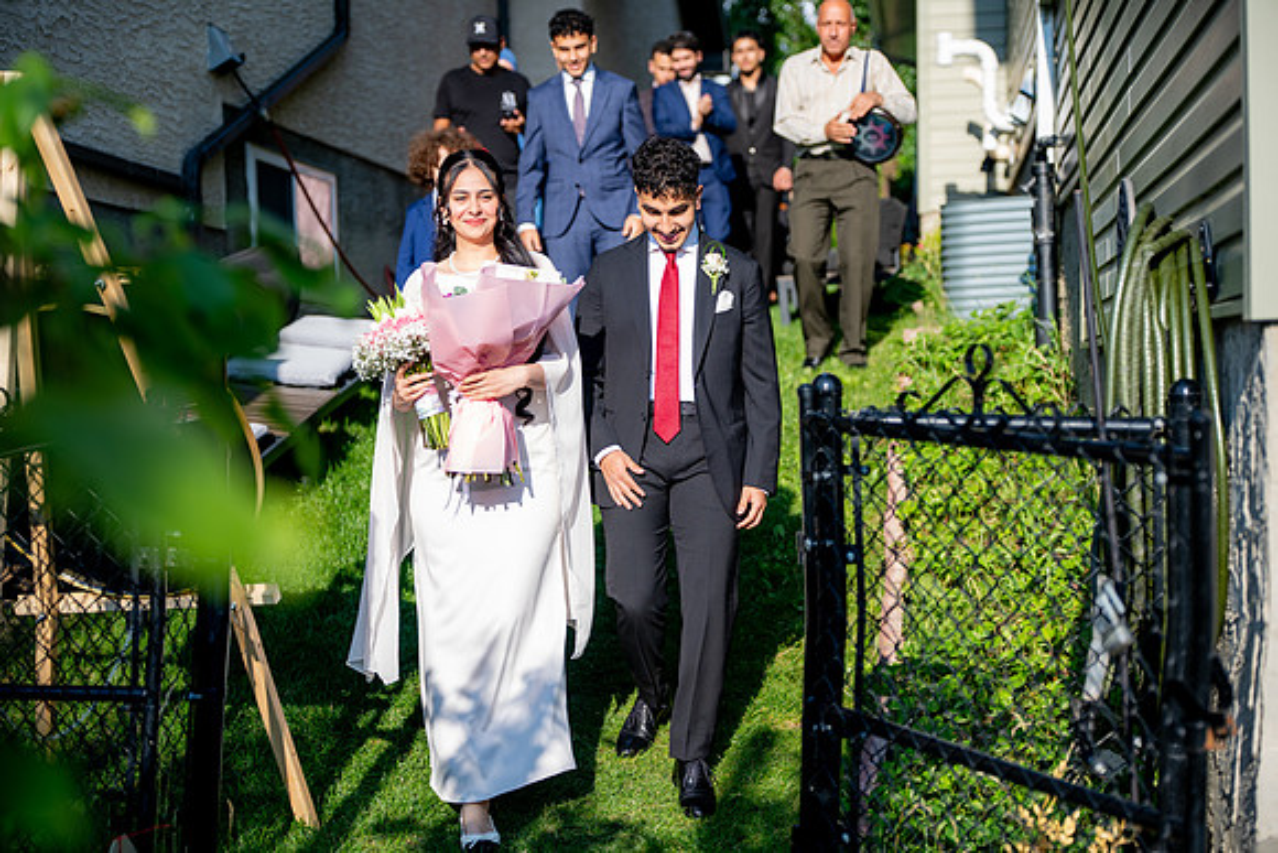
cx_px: 639
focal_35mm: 61
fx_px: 2166
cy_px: 426
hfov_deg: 32.9
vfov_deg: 22.3
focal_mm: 61
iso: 100
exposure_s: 1/1250
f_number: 2
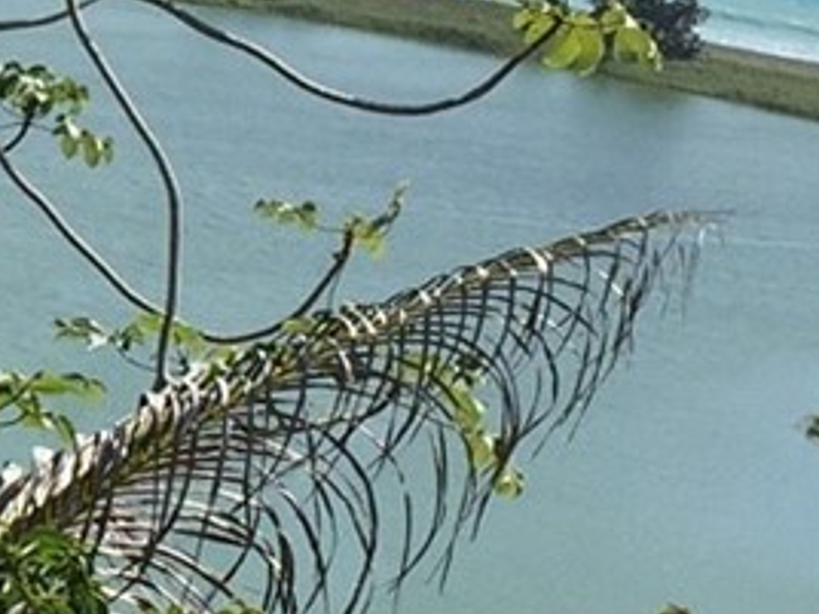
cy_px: -6
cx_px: -339
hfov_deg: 11.1
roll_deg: -9.4
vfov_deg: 8.5
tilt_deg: -6.1
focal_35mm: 173
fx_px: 4093
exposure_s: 1/3049
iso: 32
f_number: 2.2
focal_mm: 4.15
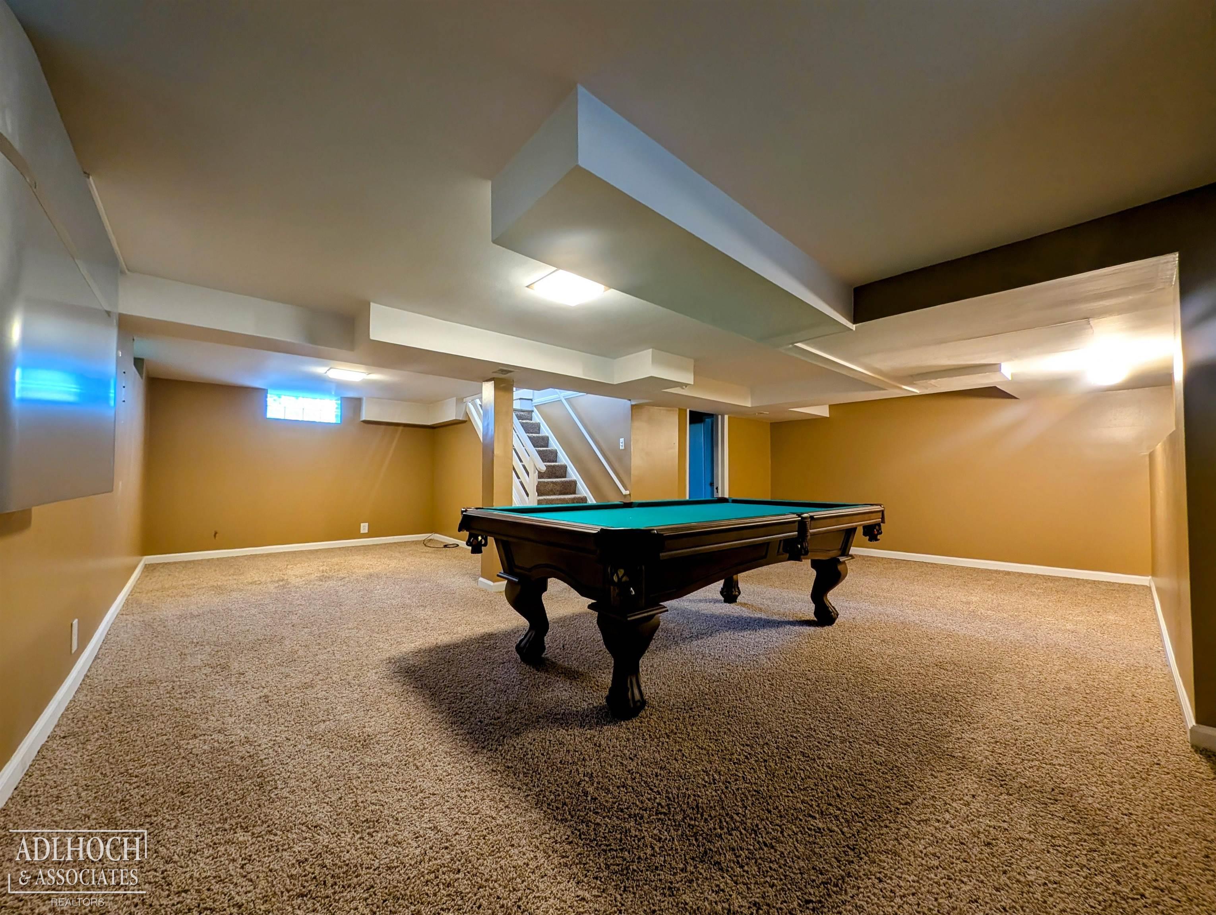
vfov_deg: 94.6
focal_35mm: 12
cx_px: 608
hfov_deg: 110.5
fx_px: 422
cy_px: 458
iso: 159
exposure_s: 1/24
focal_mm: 2.23
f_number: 1.95
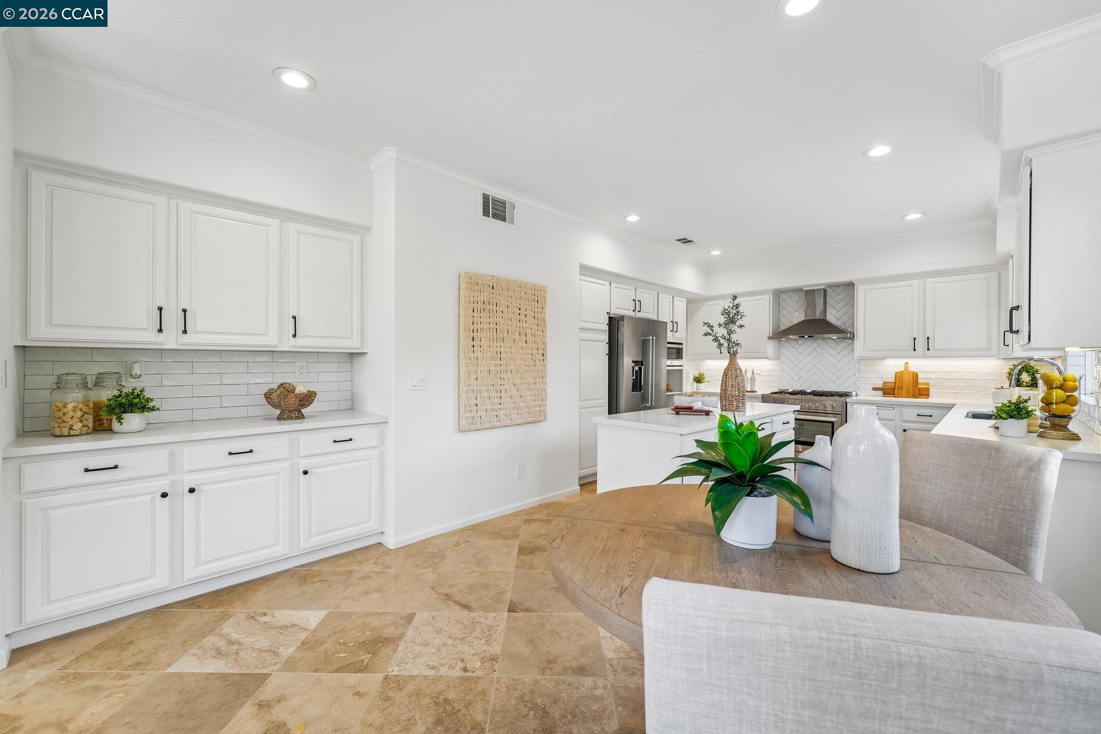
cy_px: 367
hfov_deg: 104.3
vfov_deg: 81.2
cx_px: 550
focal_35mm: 14
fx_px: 428
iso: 500
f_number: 8
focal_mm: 14
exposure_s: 1/40
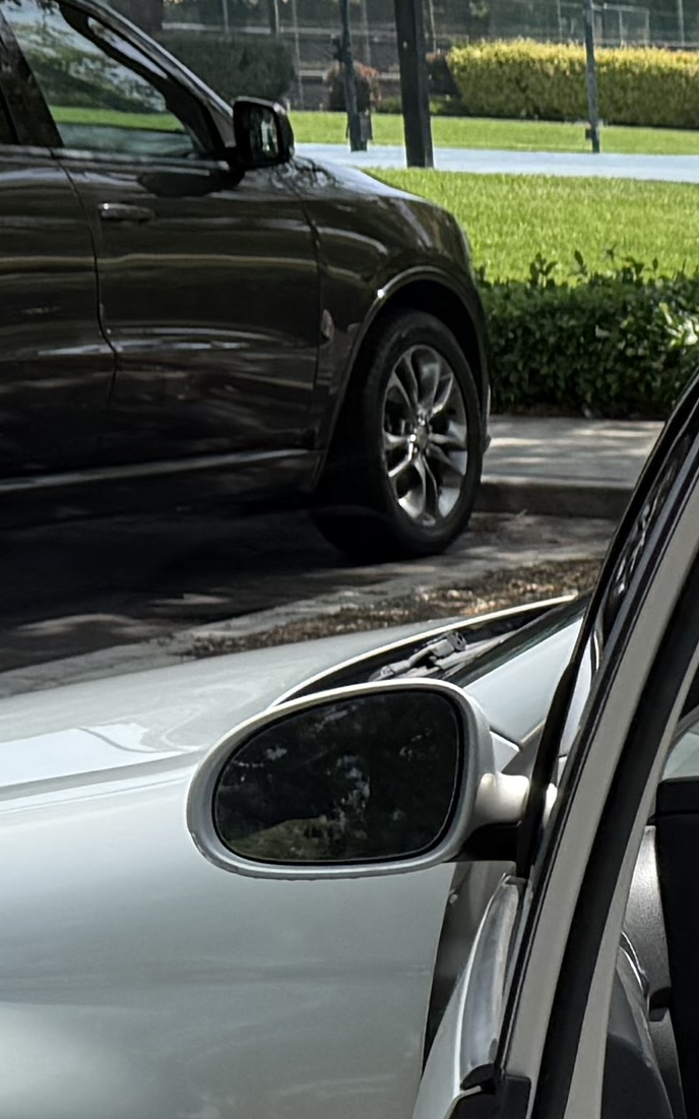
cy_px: 1183
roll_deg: -1.3
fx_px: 4024
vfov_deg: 15.5
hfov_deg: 8.4
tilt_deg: -12.1
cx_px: 2069
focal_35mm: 132
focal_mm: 6.76
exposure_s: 1/1901
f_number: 1.78
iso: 80
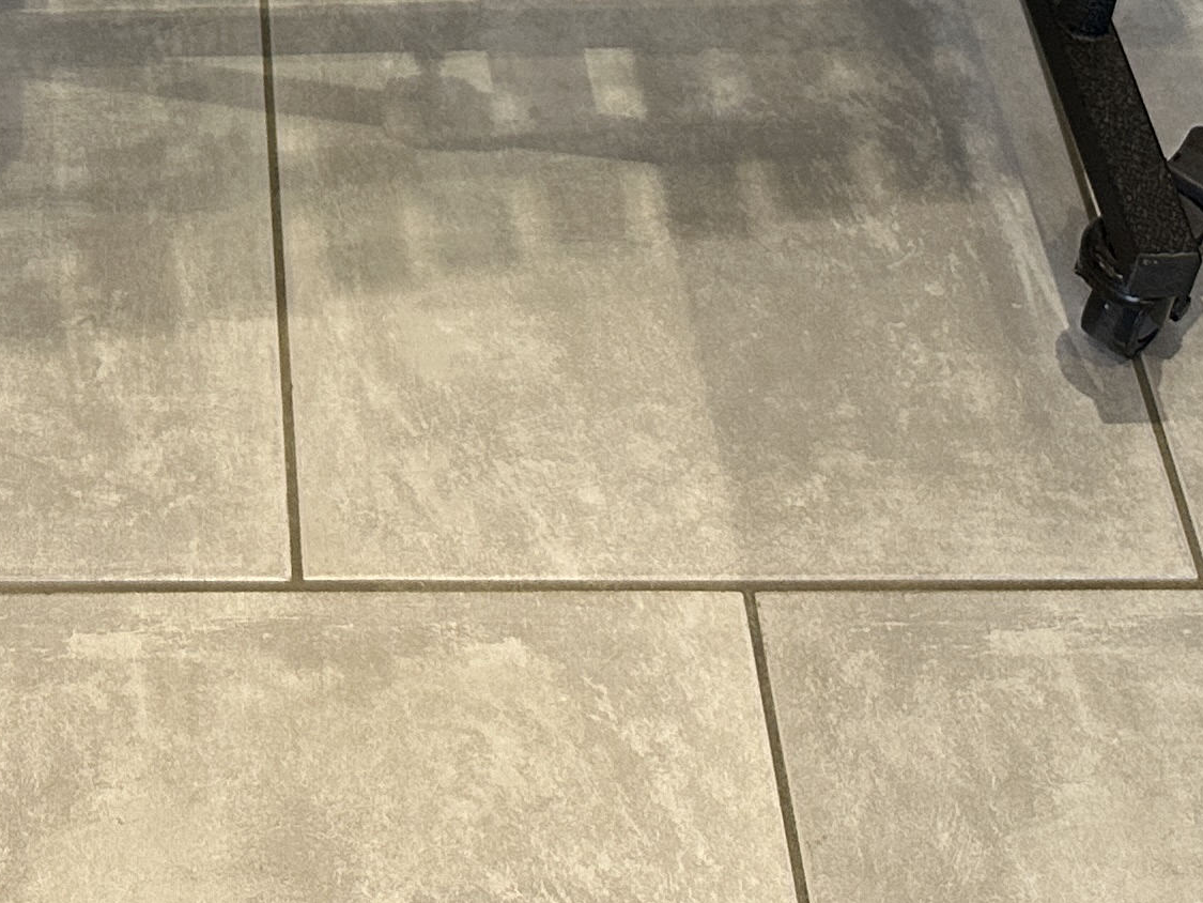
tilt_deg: -37.3
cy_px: -582
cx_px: 96
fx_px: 2989
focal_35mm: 86
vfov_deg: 15.4
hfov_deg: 22.2
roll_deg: +1.0
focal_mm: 6.86
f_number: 1.78
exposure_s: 1/50
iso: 200
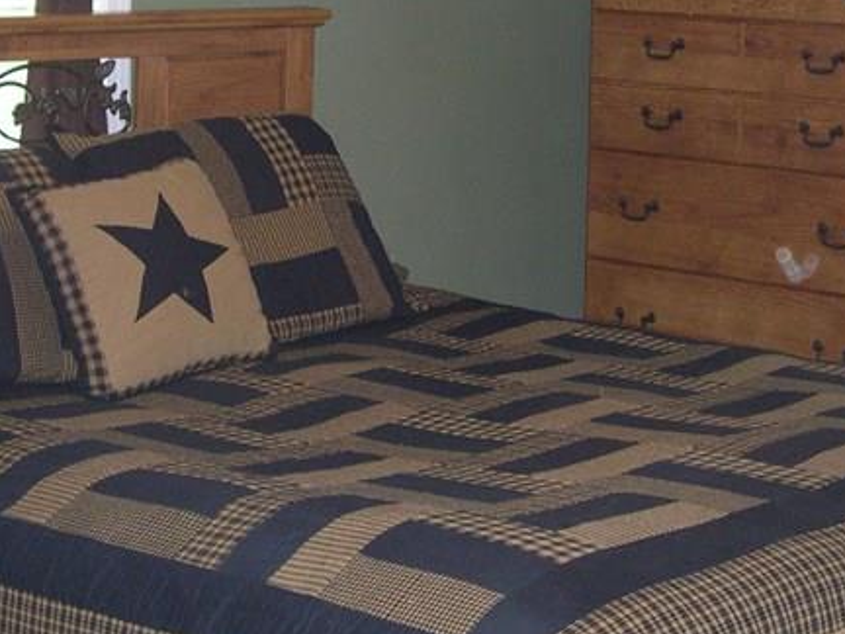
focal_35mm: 90
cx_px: 434
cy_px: 151
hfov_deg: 21.8
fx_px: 2197
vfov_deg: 16.3
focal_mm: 8
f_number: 2.8
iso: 287
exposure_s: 1/60
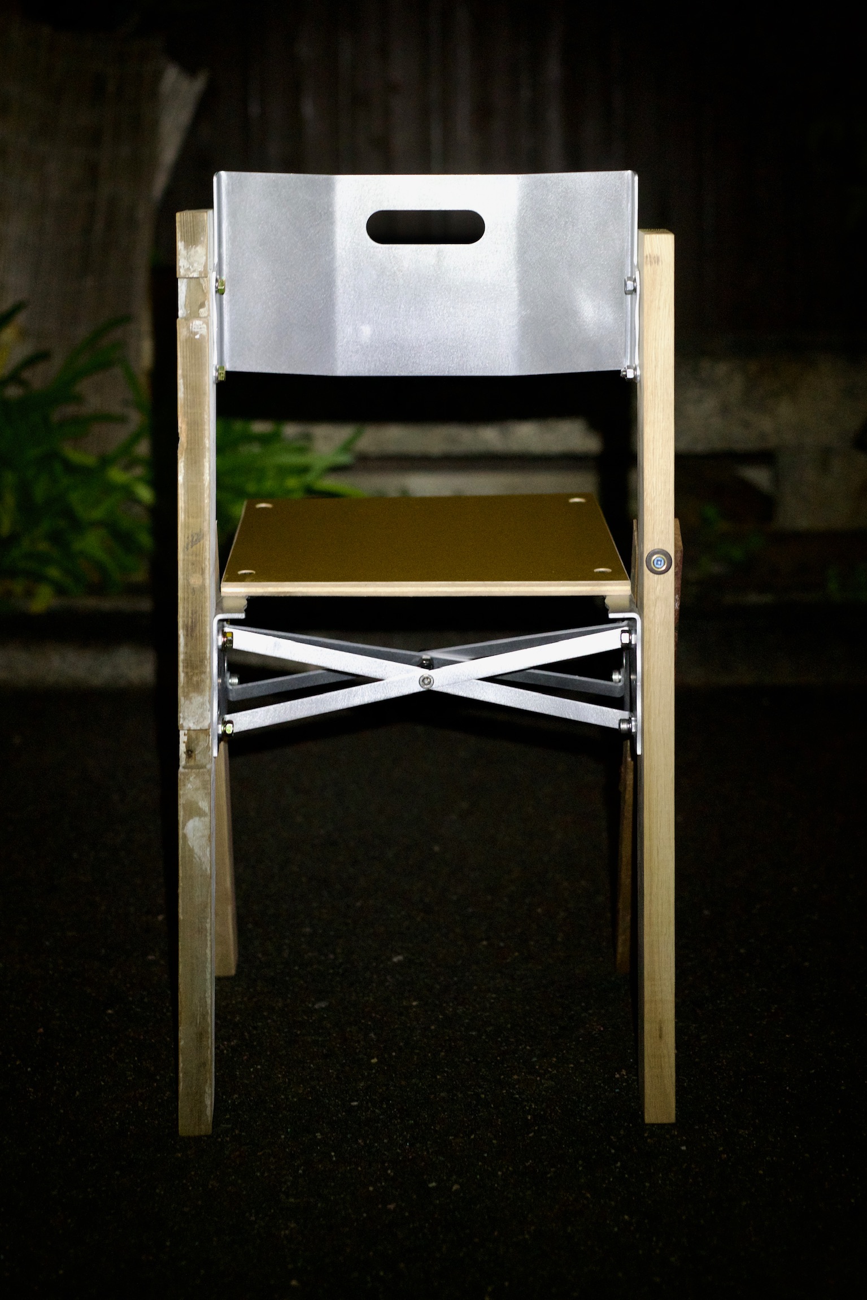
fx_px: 1986
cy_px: 650
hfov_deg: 24.6
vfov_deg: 36.2
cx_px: 434
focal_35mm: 55
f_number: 2.8
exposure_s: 1/40
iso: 2000
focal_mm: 55
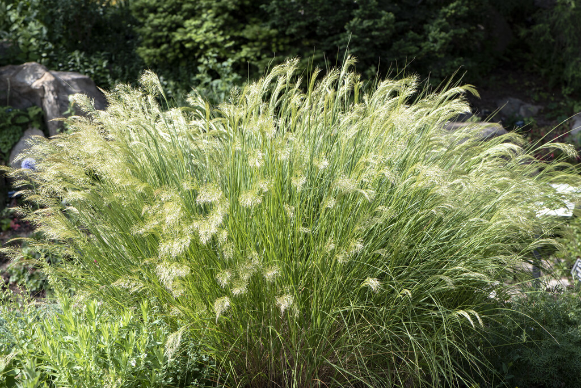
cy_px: 194
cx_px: 290
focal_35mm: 105
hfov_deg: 19.4
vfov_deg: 13.1
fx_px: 1695
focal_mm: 105
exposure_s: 1/125
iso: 200
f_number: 11
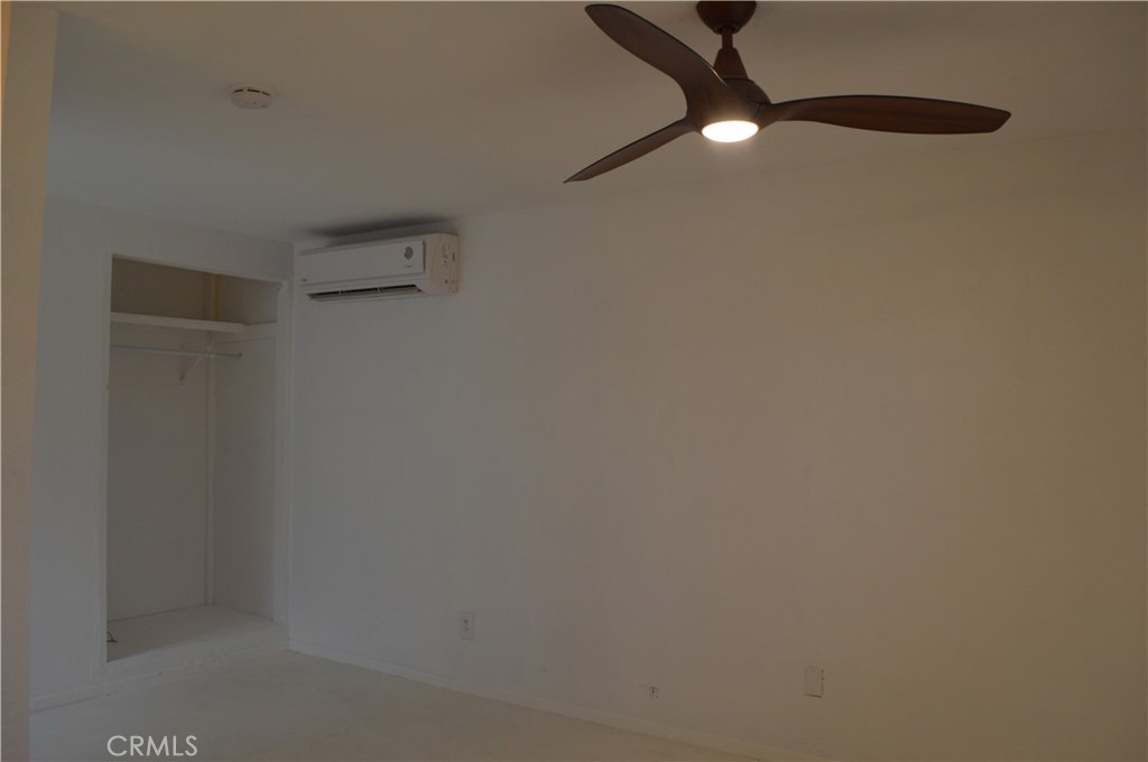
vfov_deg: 47.8
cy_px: 381
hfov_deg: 67.4
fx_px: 860
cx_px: 574
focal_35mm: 27
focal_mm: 18
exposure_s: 1/125
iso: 400
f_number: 5.6
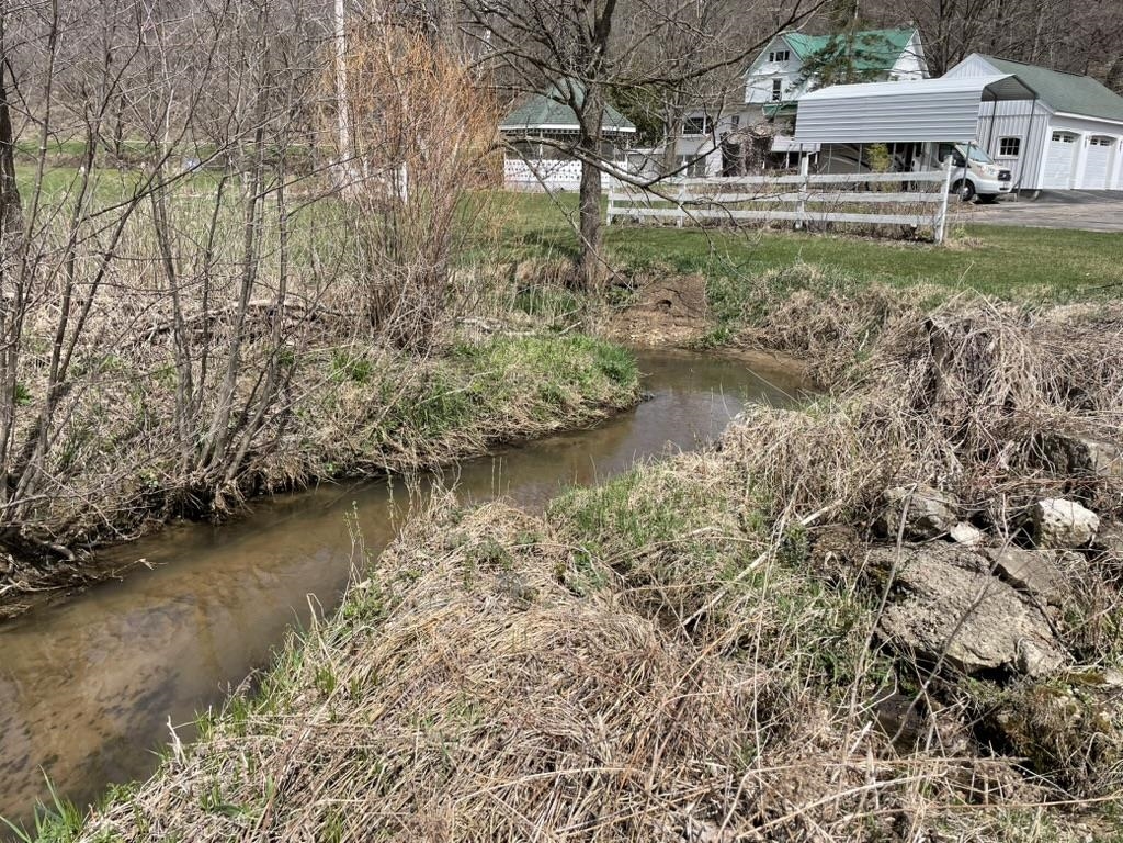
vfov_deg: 53.1
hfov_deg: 67.3
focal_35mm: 26
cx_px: 562
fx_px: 843
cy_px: 422
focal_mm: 4.2
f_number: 1.6
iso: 32
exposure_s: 1/3125
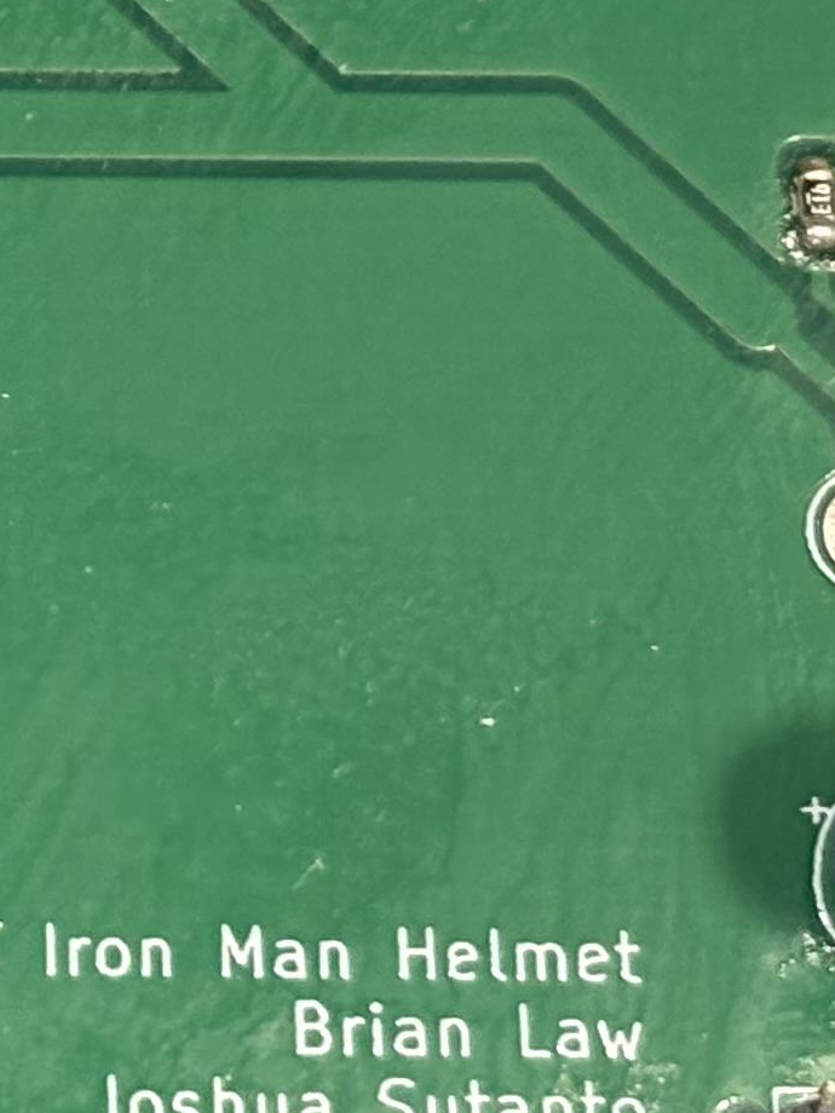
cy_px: 62
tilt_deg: -72.7
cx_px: -651
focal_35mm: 228
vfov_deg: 8.6
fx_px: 7333
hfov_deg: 6.4
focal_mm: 5.96
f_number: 1.6
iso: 160
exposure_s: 1/60
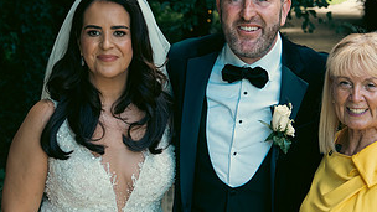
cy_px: 144
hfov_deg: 21.7
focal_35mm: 98
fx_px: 980
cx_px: 253
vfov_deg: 12.3
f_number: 3.5
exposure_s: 1/200
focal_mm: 33
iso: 320
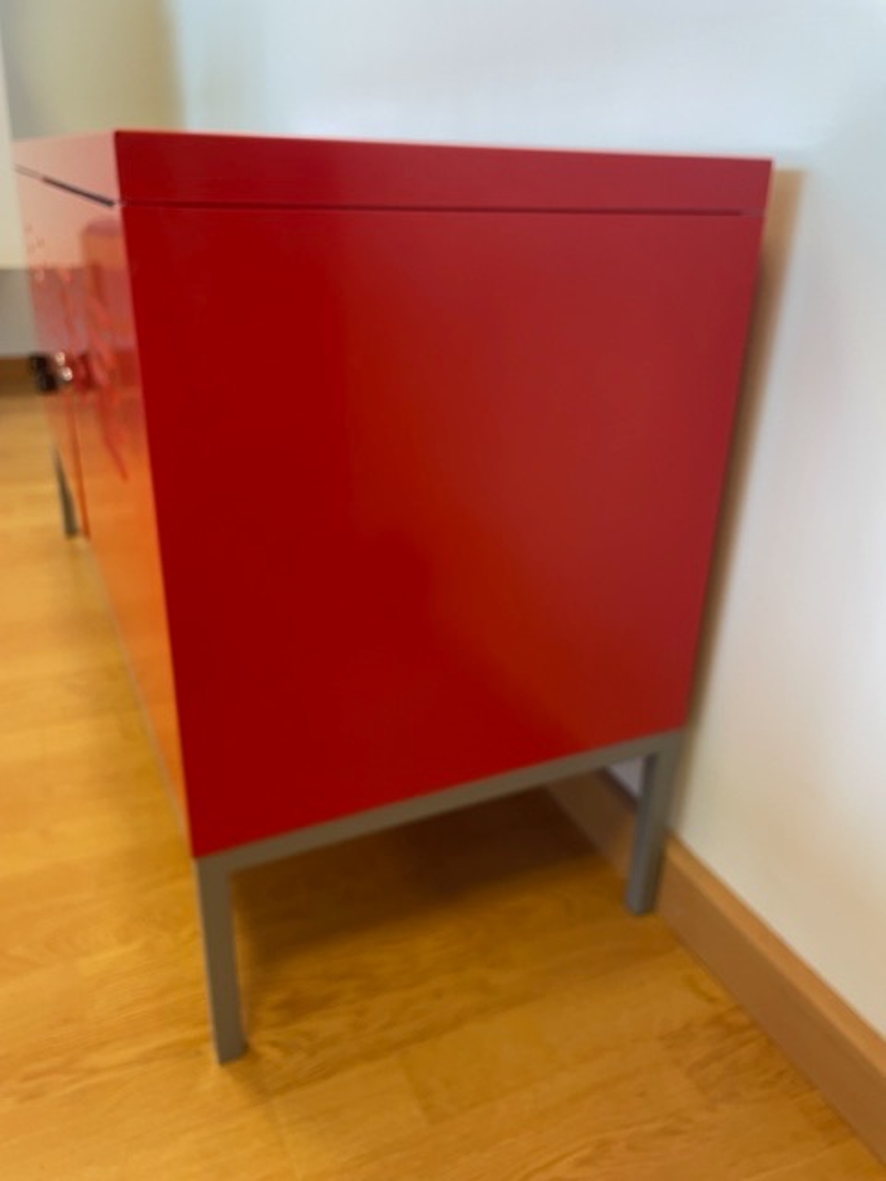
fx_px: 887
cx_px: 443
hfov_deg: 53.1
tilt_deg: -23.4
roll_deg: -1.5
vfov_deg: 67.3
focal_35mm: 26
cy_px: 590
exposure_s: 1/50
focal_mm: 4.2
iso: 64
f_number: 1.6
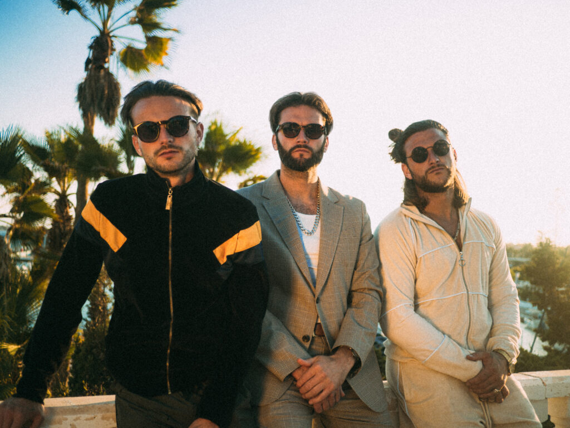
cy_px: 214
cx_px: 285
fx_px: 659
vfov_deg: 36.0
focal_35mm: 40
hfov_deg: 46.8
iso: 100
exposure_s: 1/2000
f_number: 1.7
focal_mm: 20
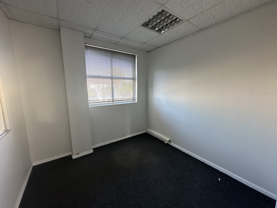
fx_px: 112
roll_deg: +0.3
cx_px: 138
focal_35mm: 14
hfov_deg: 102.1
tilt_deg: -7.7
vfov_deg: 85.7
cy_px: 104
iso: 100
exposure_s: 1/99
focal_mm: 2.22
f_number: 2.2
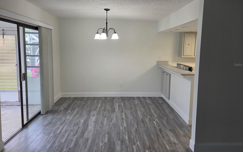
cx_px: 124
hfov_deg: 72.5
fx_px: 166
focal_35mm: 25
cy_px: 65
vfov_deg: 49.1
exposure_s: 1/120
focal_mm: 5.4
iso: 125
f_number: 1.8
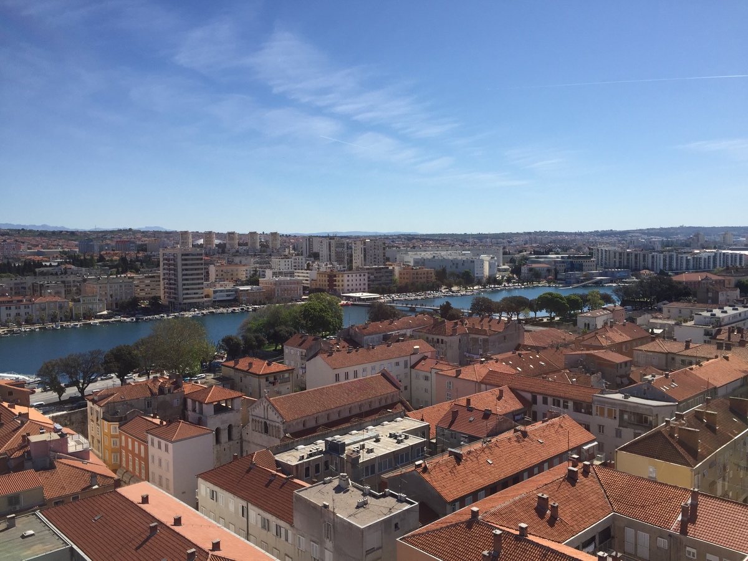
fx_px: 627
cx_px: 374
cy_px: 280
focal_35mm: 29
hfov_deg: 61.7
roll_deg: +0.4
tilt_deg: -3.3
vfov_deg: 48.2
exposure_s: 1/3300
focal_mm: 4.15
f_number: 2.2
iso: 32
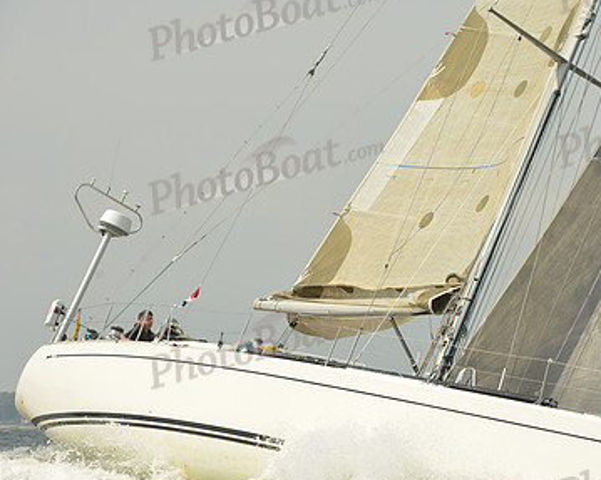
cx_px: 472
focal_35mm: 205
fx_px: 3645
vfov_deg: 7.5
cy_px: 235
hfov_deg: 9.4
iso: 320
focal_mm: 135
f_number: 9
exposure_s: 1/1250
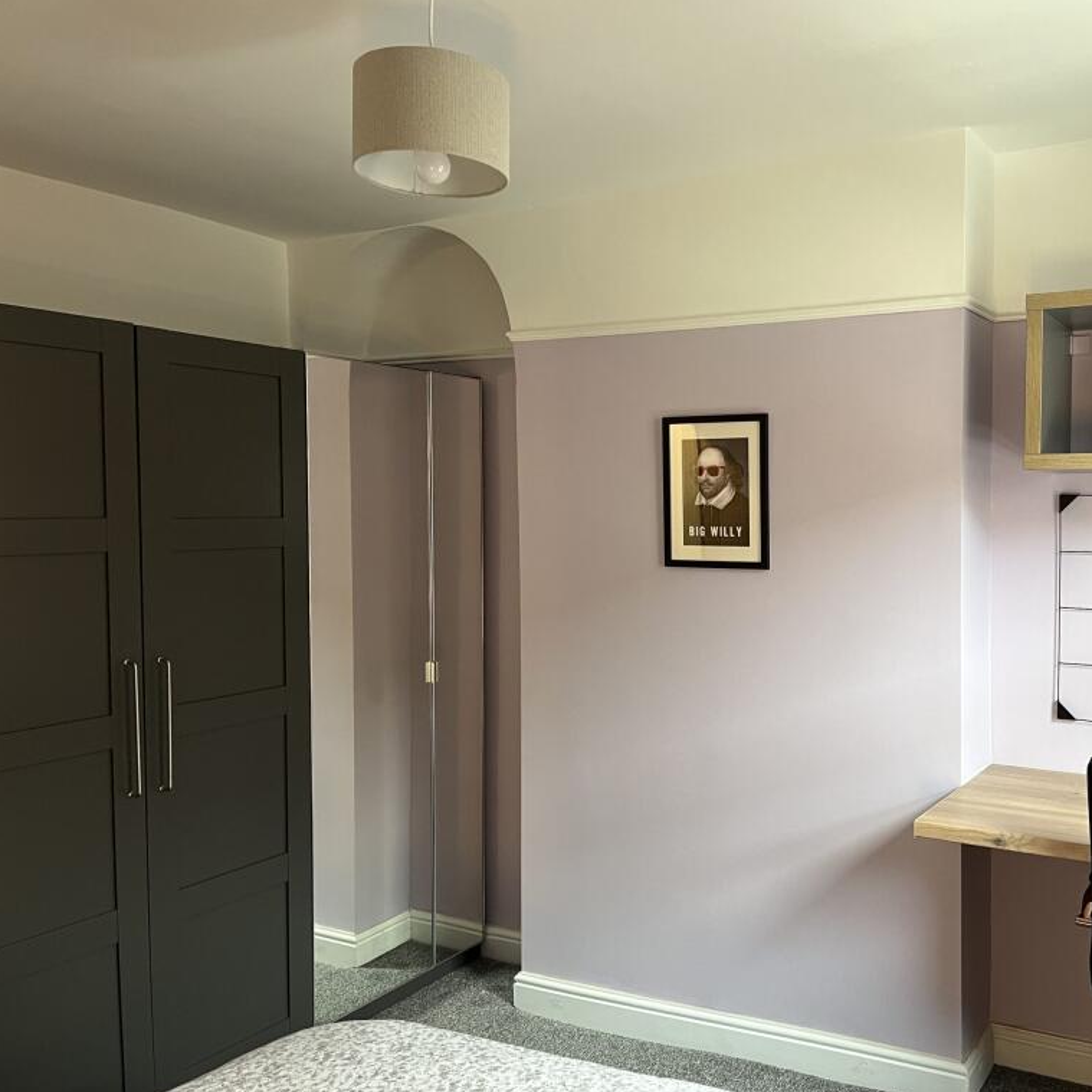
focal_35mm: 31
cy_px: 545
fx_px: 1106
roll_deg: +0.4
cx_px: 729
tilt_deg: -2.3
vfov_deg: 52.5
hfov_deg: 51.5
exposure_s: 1/50
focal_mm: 5.1
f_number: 1.6
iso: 250
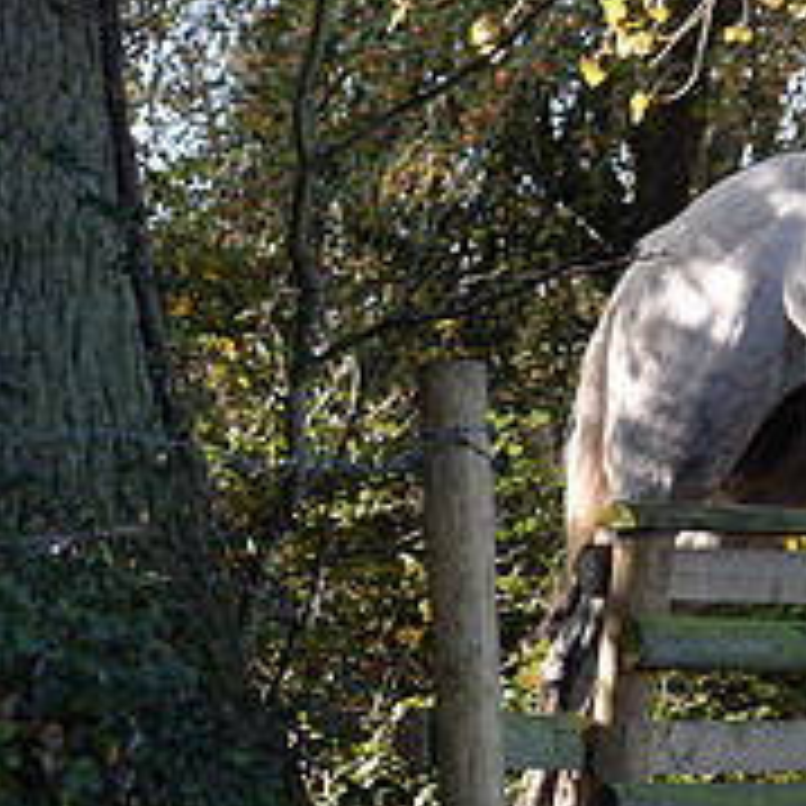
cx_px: 1225
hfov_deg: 8.3
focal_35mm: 206
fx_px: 5427
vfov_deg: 8.5
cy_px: 284
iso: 1000
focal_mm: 75
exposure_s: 1/1000
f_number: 4.5
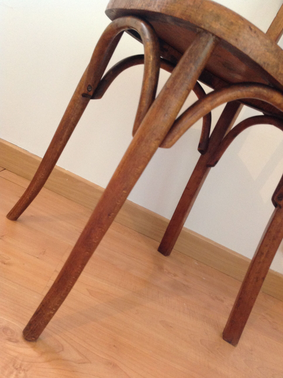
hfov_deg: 40.6
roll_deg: -25.9
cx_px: 142
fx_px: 383
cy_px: 189
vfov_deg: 52.7
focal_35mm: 35
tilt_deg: -13.5
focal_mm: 4.28
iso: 200
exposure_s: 1/15
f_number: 2.4
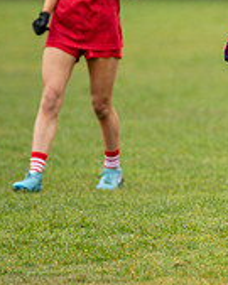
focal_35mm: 968
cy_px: 75
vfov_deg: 2.0
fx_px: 8172
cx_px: 360
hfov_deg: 1.6
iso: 800
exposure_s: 1/640
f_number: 2.8
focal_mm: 300
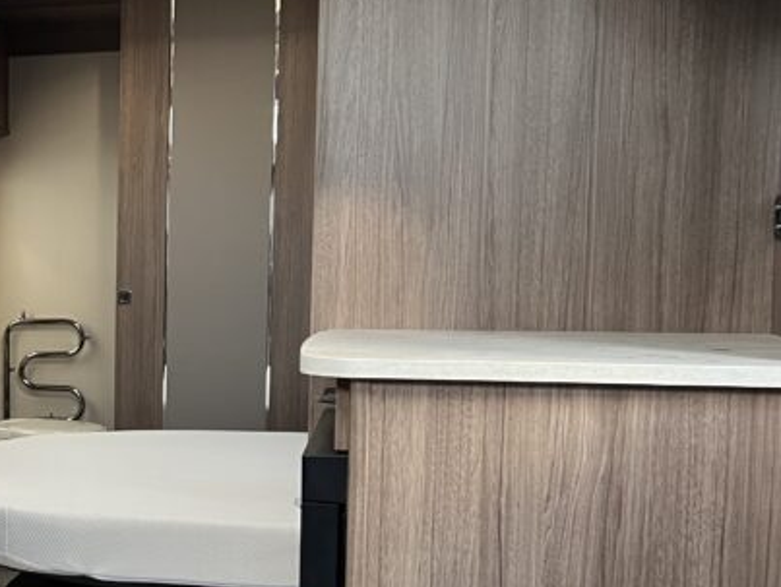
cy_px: 389
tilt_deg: -6.9
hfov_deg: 26.9
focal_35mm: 66
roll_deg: -0.1
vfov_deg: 22.2
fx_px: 1490
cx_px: -85
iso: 125
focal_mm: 5.7
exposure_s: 1/90
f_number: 1.5
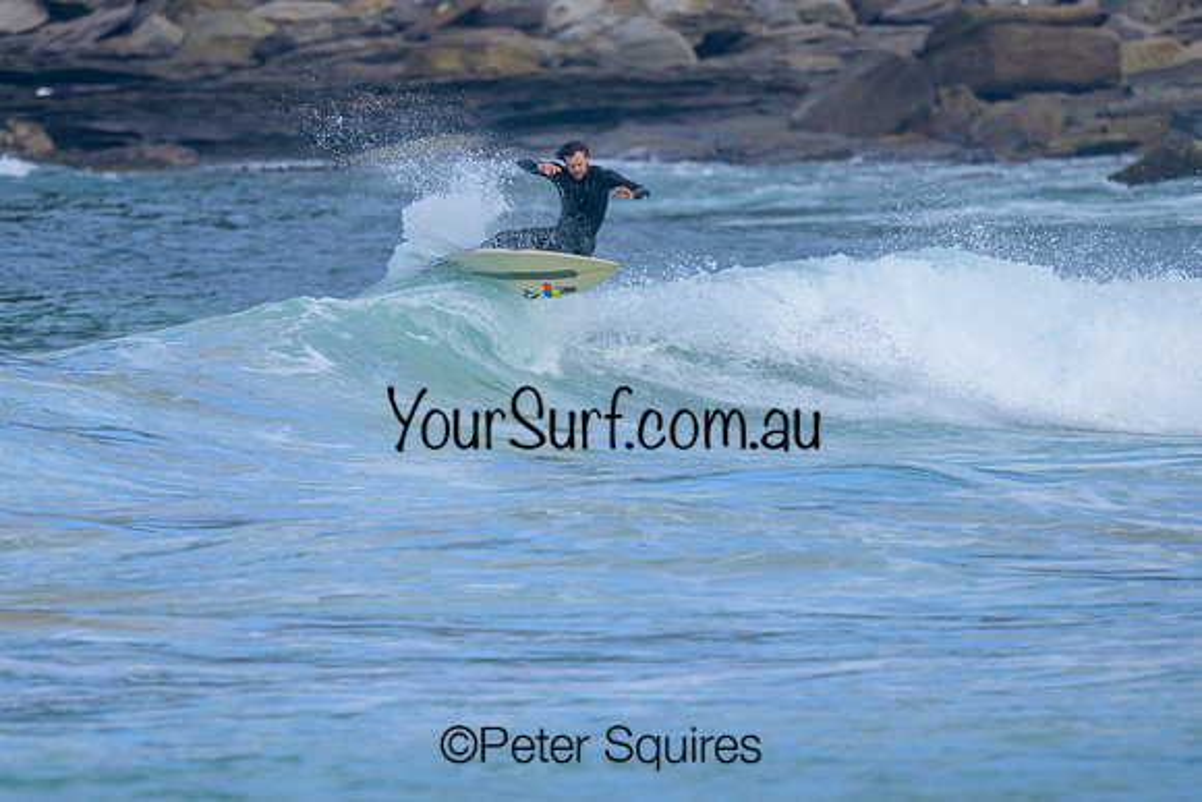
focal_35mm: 1099
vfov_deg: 1.3
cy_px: 444
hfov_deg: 1.9
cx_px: 376
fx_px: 36707
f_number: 6.3
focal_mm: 800
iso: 500
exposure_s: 1/2000
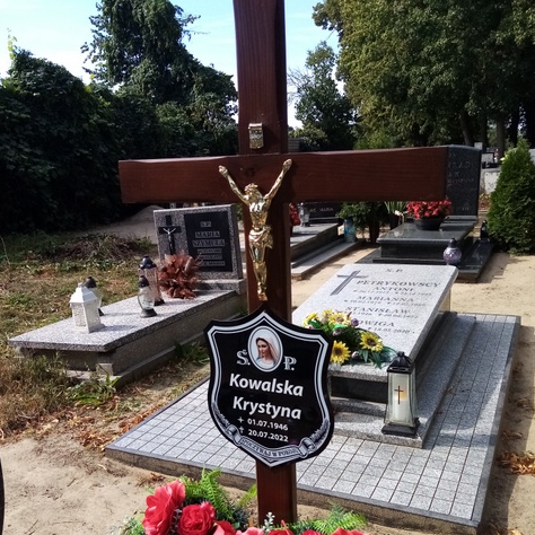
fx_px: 542
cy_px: 324
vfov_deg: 52.1
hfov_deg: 52.5
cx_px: 265
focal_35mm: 31
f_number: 1.8
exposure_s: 1/831
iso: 109
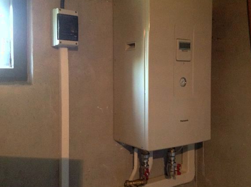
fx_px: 311
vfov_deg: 33.5
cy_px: 89
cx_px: 140
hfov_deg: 43.9
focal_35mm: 43
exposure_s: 1/15
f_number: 2.4
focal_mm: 4.28
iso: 500
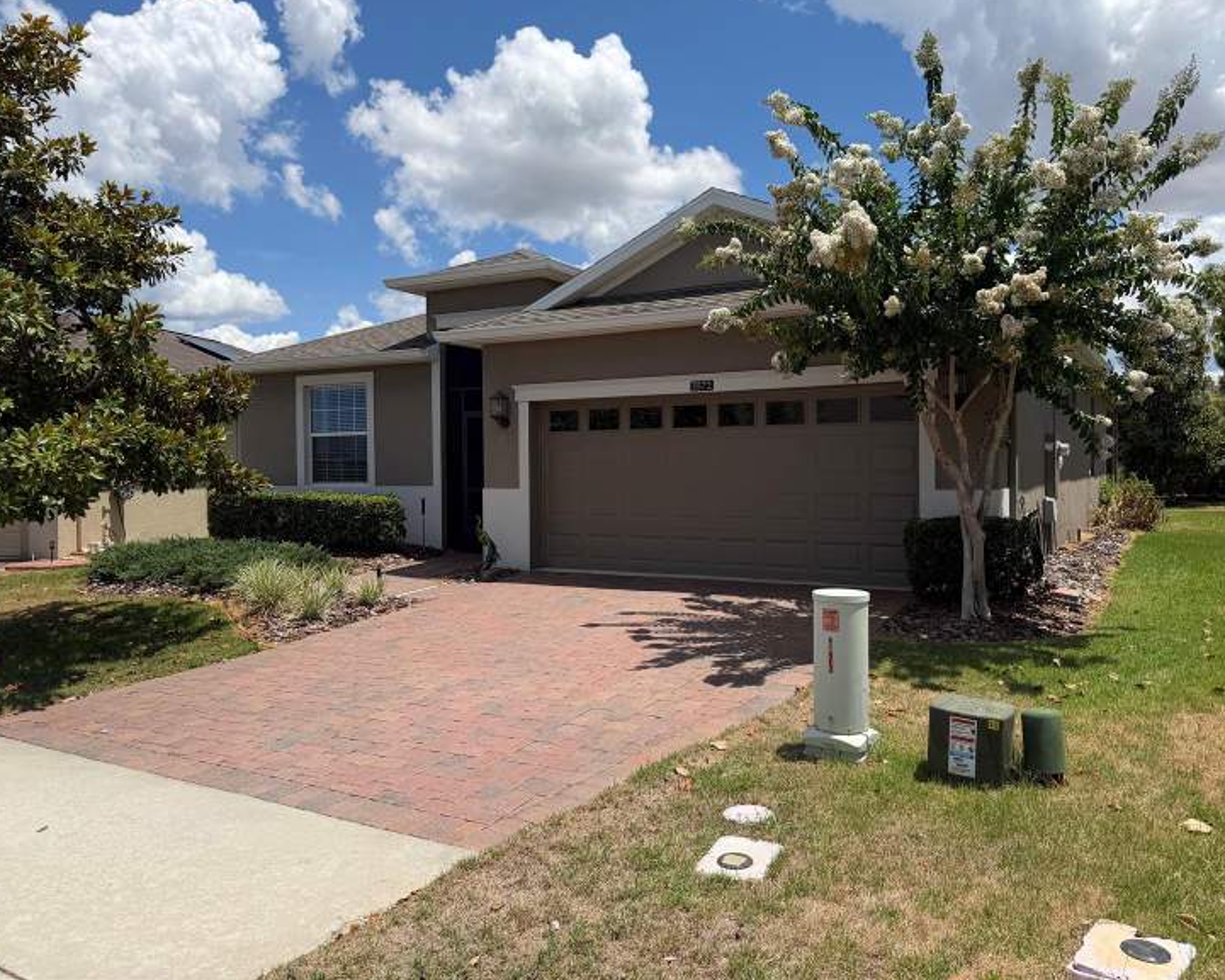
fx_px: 943
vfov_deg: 54.9
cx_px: 658
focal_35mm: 26
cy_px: 472
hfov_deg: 65.9
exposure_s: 1/6173
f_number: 1.78
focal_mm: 6.76
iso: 80
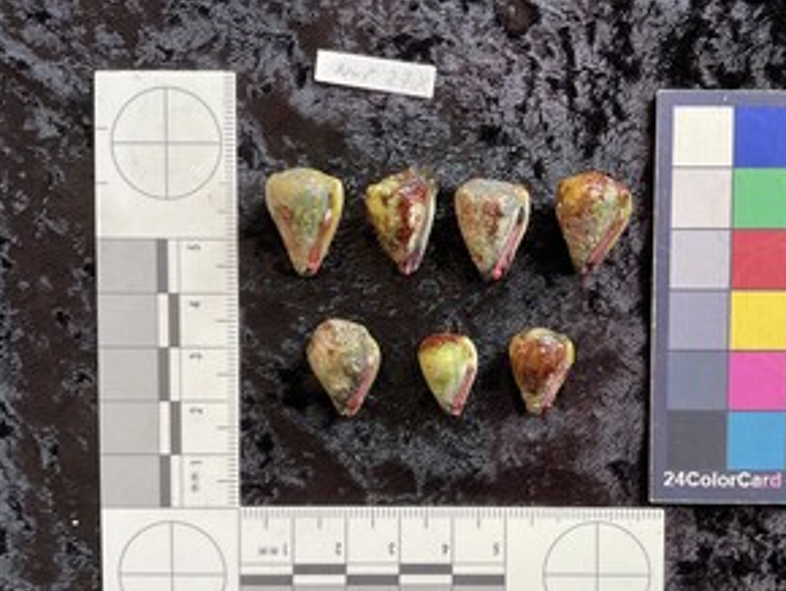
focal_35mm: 35
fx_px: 795
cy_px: 346
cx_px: 469
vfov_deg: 40.6
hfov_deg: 52.3
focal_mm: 3
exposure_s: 1/120
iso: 50
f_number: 1.8
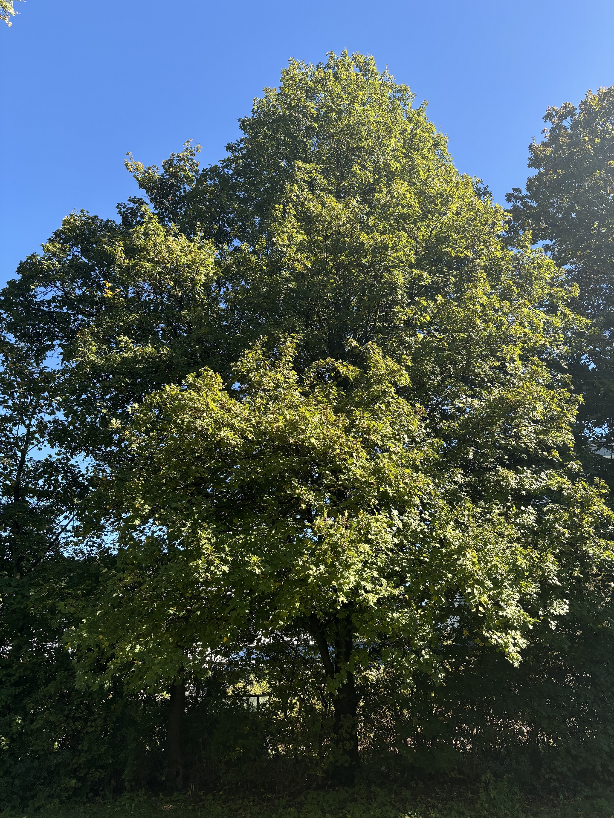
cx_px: 307
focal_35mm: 26
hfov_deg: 53.1
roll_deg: +1.0
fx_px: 615
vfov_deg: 67.3
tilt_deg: +22.7
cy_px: 409
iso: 50
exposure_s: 1/662
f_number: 1.6
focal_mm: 5.96
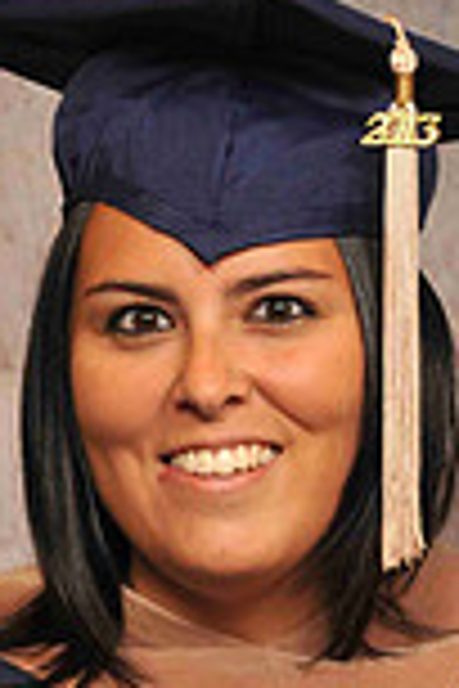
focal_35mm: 330
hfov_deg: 4.2
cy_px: 661
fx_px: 6320
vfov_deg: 6.2
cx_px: 214
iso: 200
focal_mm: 75
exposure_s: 1/60
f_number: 6.3
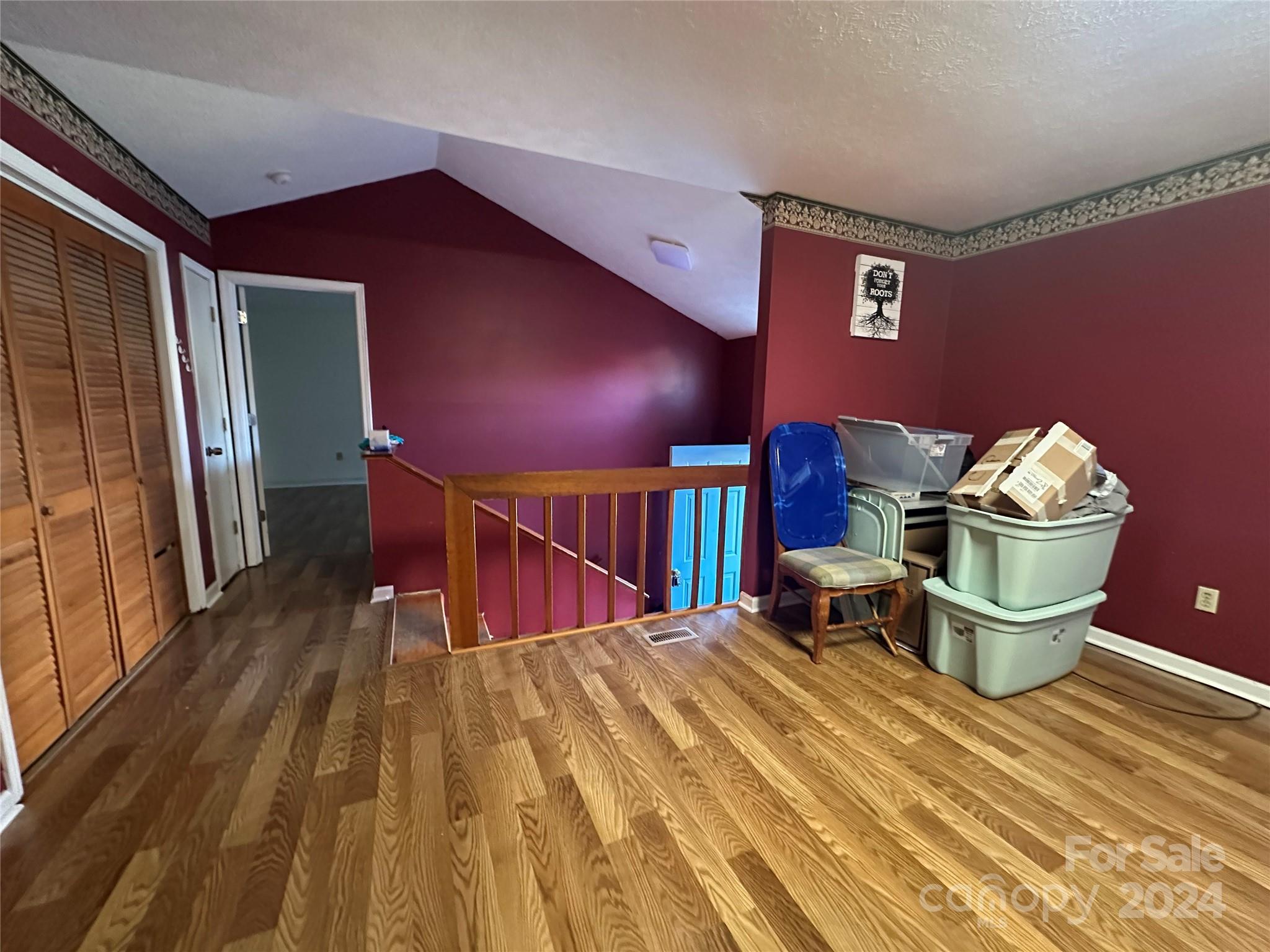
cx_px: 635
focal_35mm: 14
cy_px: 476
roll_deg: -0.6
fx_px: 514
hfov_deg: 102.1
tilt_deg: -7.4
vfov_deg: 85.7
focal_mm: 2.22
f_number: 2.2
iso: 1250
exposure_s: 1/56
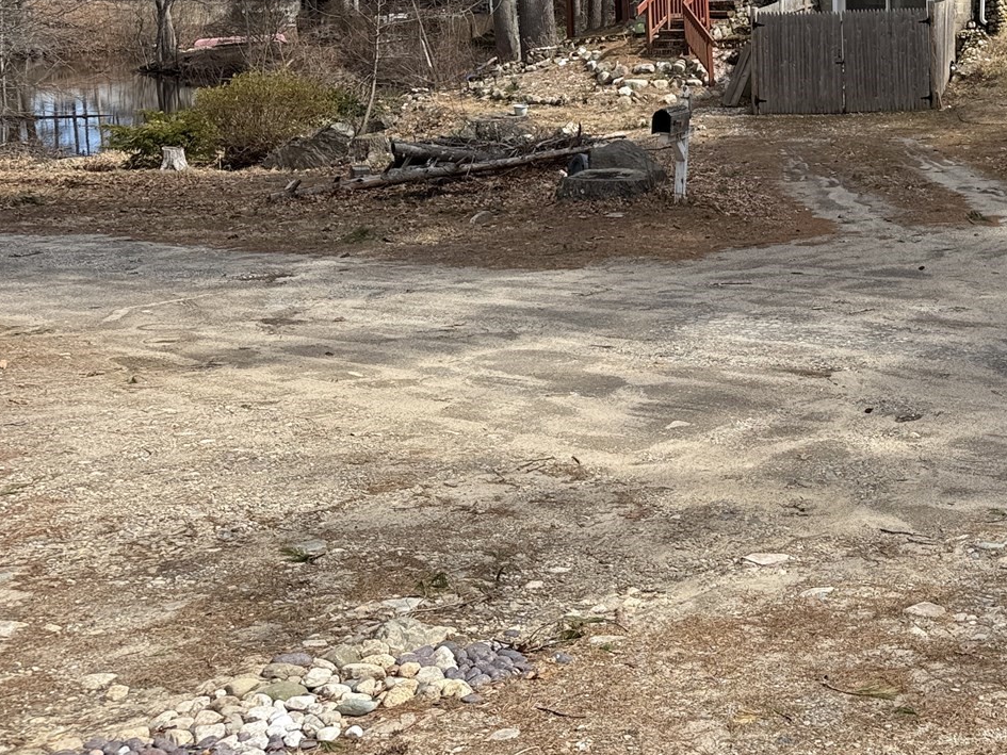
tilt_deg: -1.8
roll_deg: +0.8
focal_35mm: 52
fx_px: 1513
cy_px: 44
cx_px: 1017
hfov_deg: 33.5
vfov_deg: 26.9
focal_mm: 6.76
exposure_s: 1/2611
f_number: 1.78
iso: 80
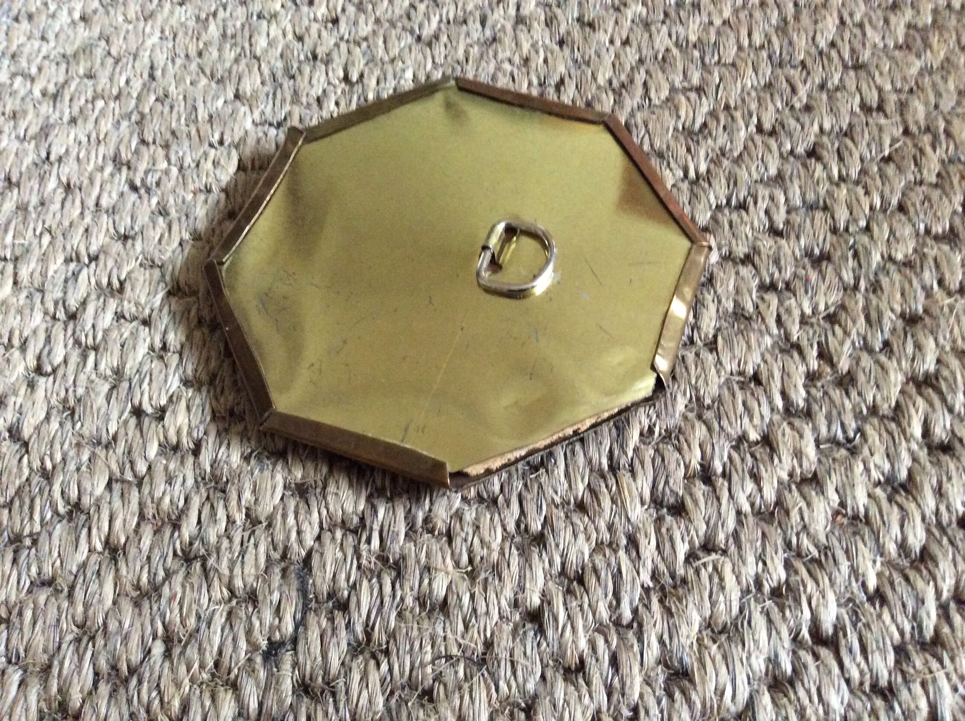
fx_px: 891
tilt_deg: -59.0
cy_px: 360
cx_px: 482
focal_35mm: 32
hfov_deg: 56.9
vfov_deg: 44.1
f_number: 2.4
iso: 320
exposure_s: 1/17
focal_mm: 3.3
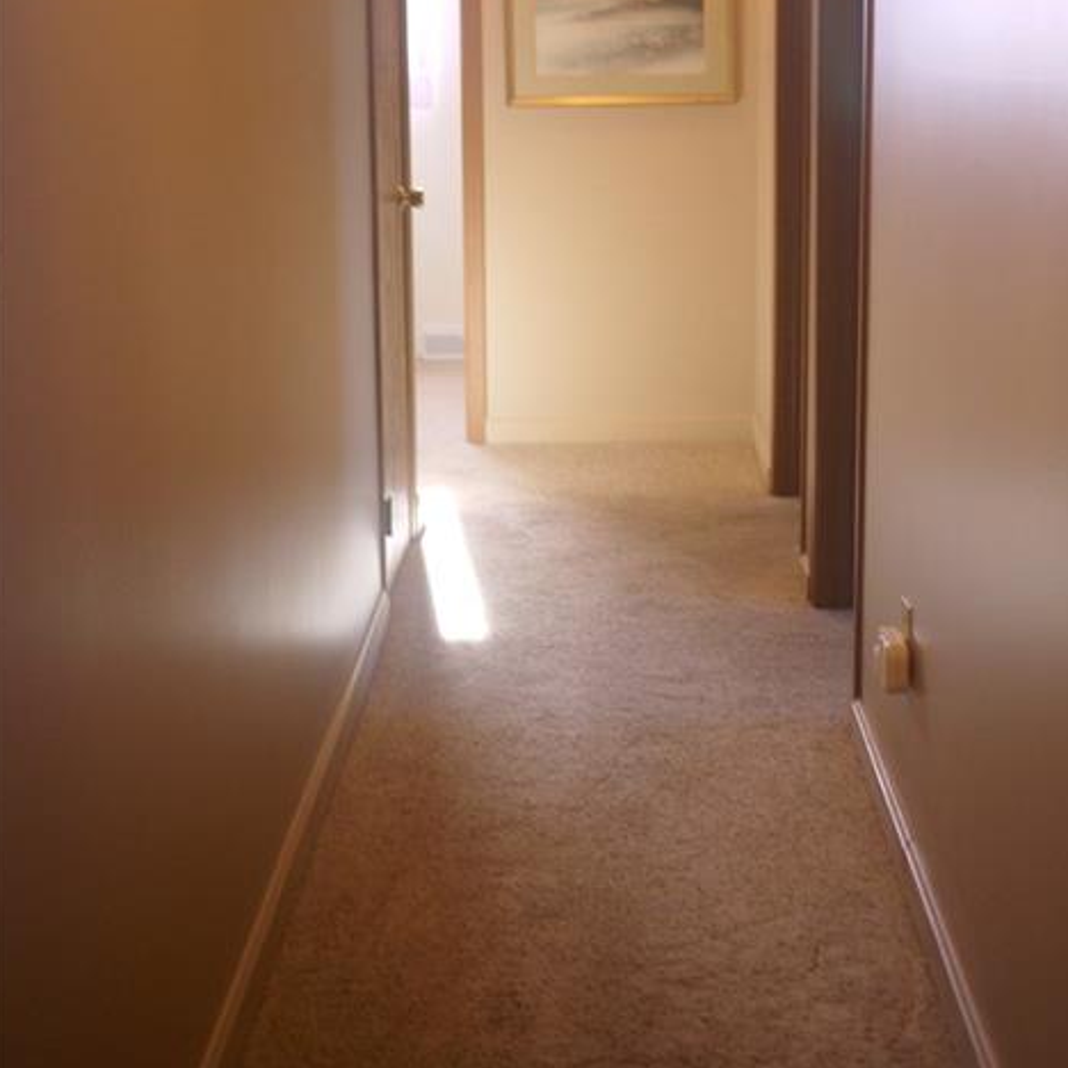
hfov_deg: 29.5
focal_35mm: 58
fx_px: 2025
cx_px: 646
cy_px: 304
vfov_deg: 29.2
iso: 100
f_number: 1.8
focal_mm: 20
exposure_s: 1/50
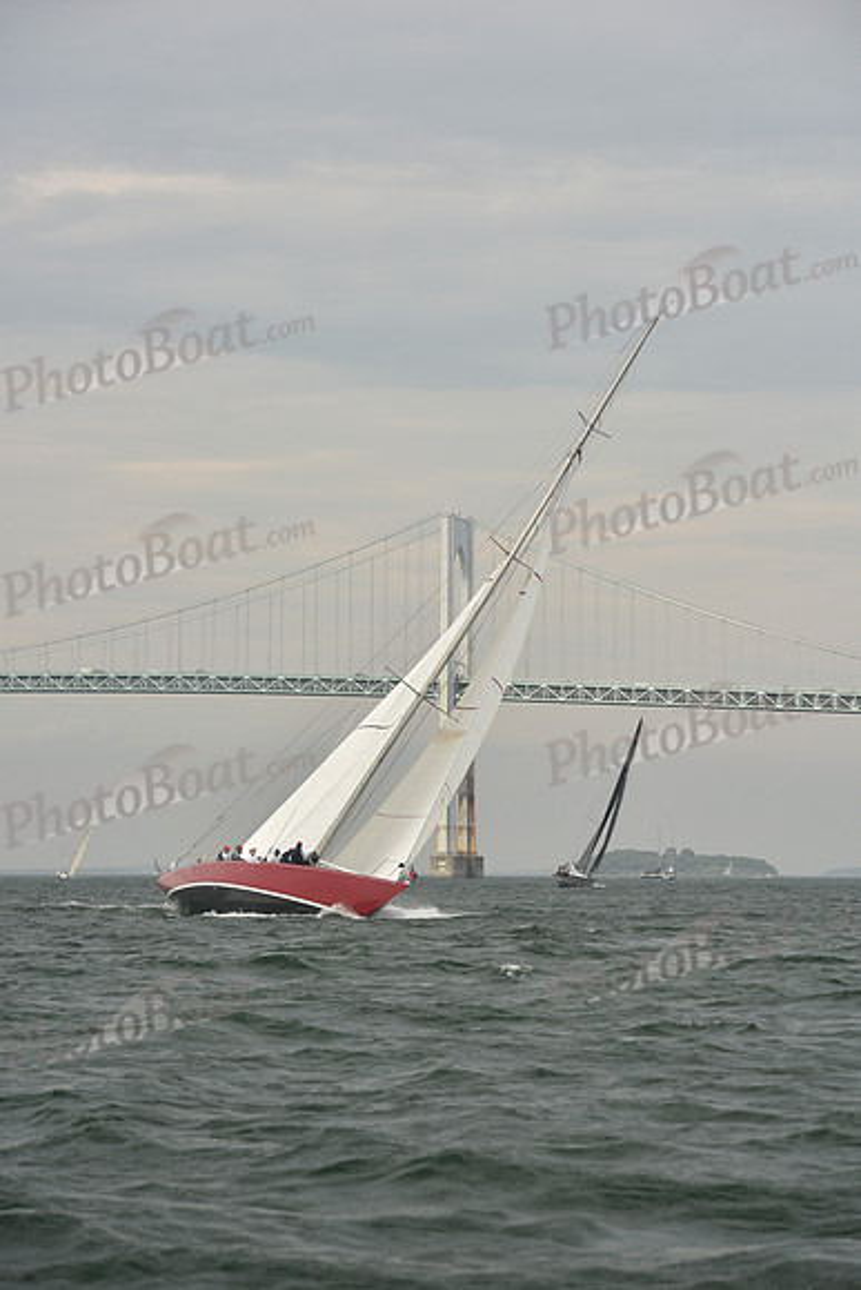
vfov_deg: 20.8
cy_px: 645
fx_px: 3513
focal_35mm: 98
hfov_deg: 14.0
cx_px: 430
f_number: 5.6
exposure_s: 1/500
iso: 250
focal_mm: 98
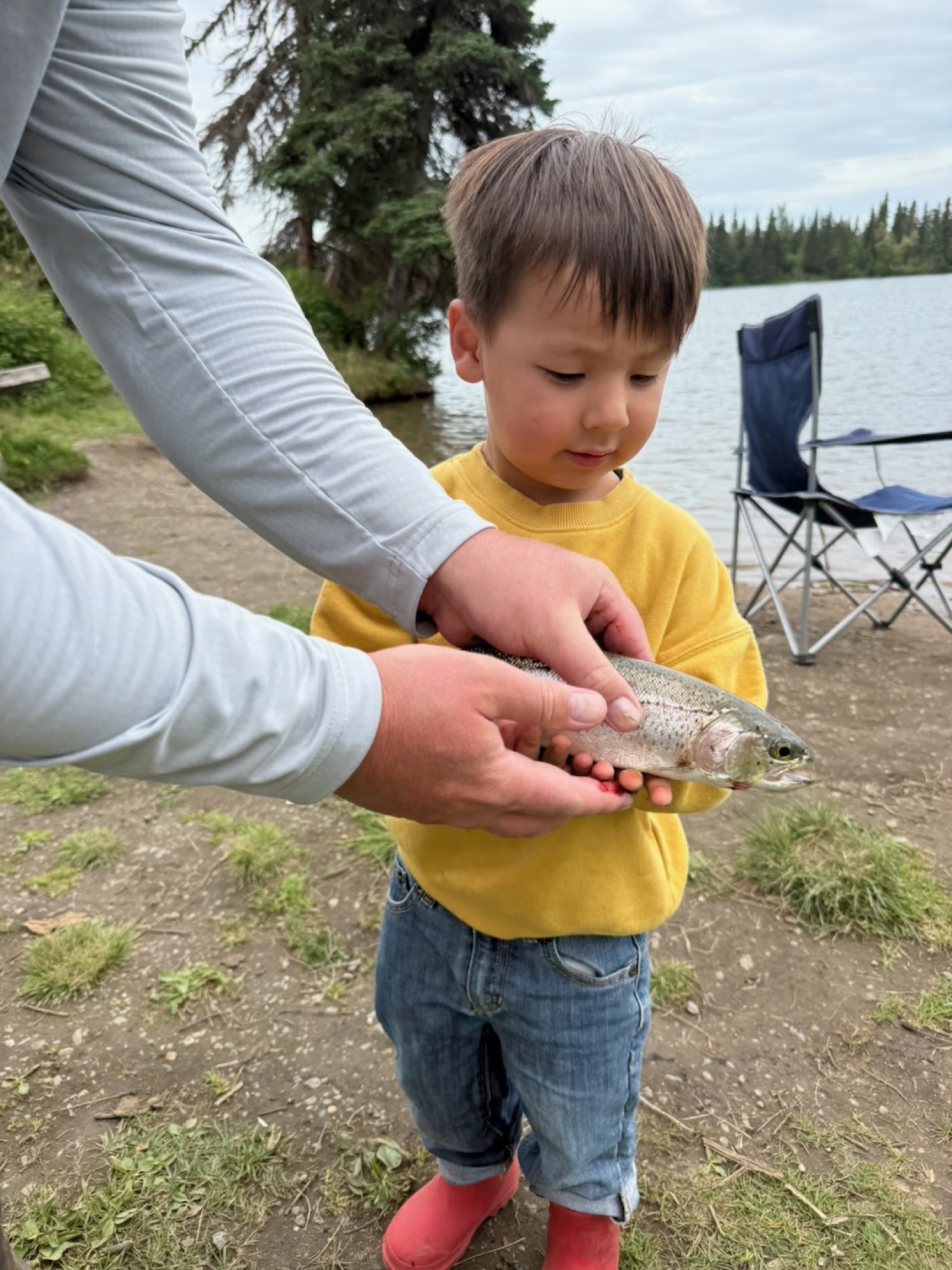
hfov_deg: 56.8
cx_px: 476
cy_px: 635
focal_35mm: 24
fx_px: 880
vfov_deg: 71.6
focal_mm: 6.76
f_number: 1.78
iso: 100
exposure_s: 1/1727
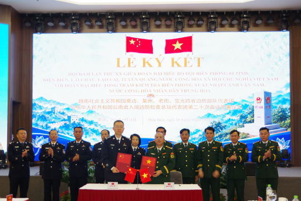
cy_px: 100
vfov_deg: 31.9
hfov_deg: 46.4
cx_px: 150
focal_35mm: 42
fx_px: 351
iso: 200
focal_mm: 28
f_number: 4
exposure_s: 1/13
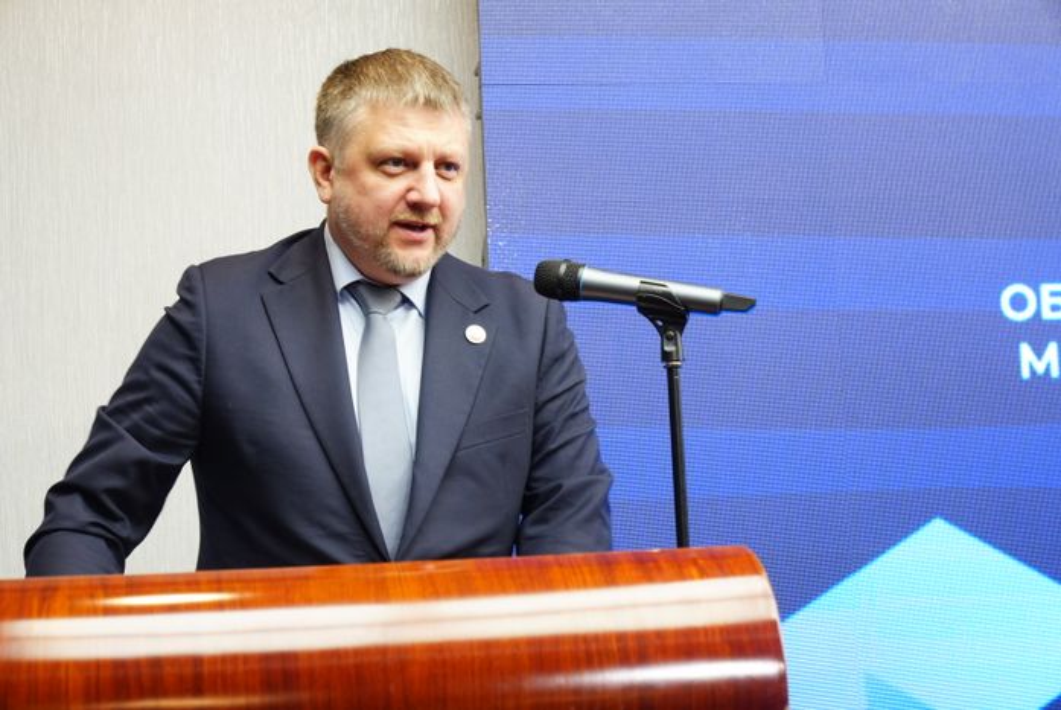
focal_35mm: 70
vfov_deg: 19.5
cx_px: 530
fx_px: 2065
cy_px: 355
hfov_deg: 28.8
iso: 1600
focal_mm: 70
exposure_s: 1/50
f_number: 6.3
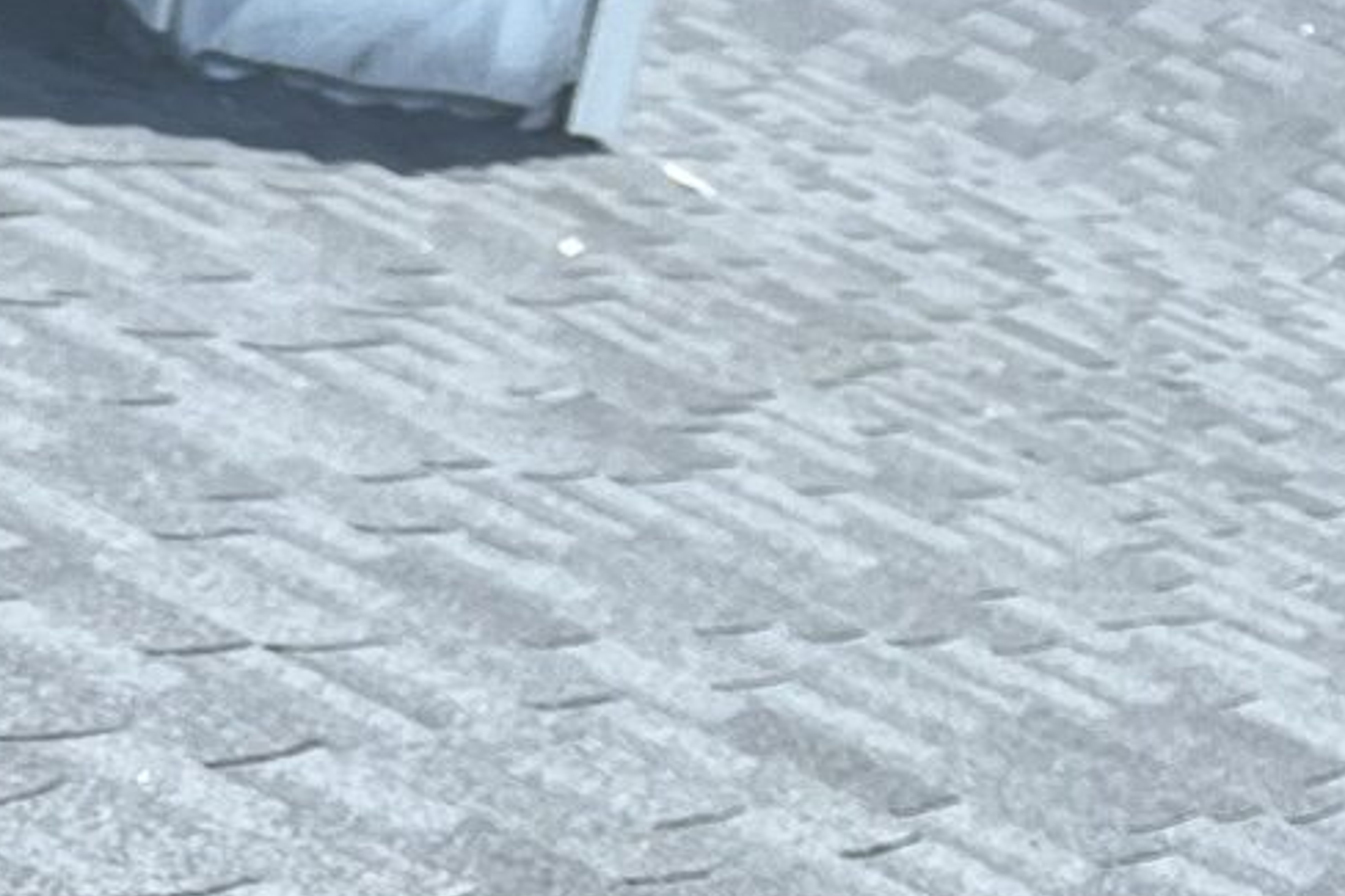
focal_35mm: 142
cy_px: 2614
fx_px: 5303
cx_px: -788
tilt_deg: -55.0
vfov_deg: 8.3
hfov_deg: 13.5
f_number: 1.5
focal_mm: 5.7
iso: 50
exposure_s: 1/1698
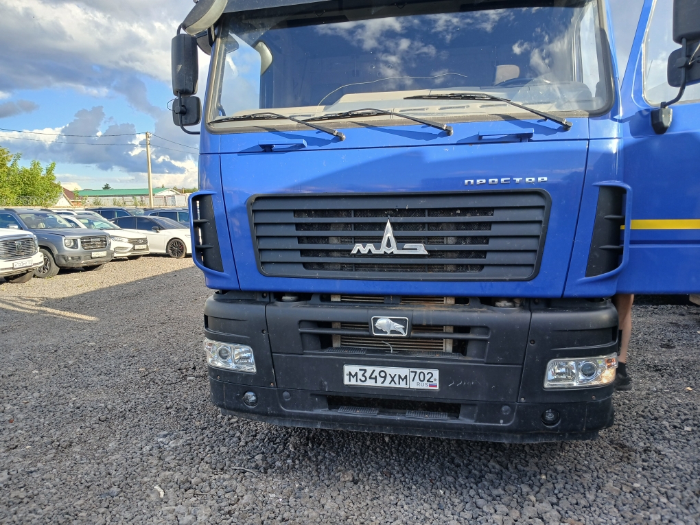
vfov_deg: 53.1
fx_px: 526
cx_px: 350
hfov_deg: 67.3
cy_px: 262
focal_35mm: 26
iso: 25
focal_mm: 3.98
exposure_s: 1/100
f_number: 1.8
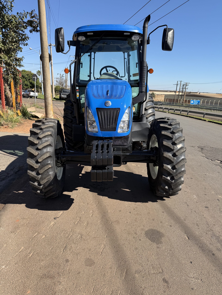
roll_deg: -4.1
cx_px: 111
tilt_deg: -15.9
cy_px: 148
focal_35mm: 24
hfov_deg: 56.8
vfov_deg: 71.6
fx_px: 205
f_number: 1.78
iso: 80
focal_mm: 6.76
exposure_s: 1/2801
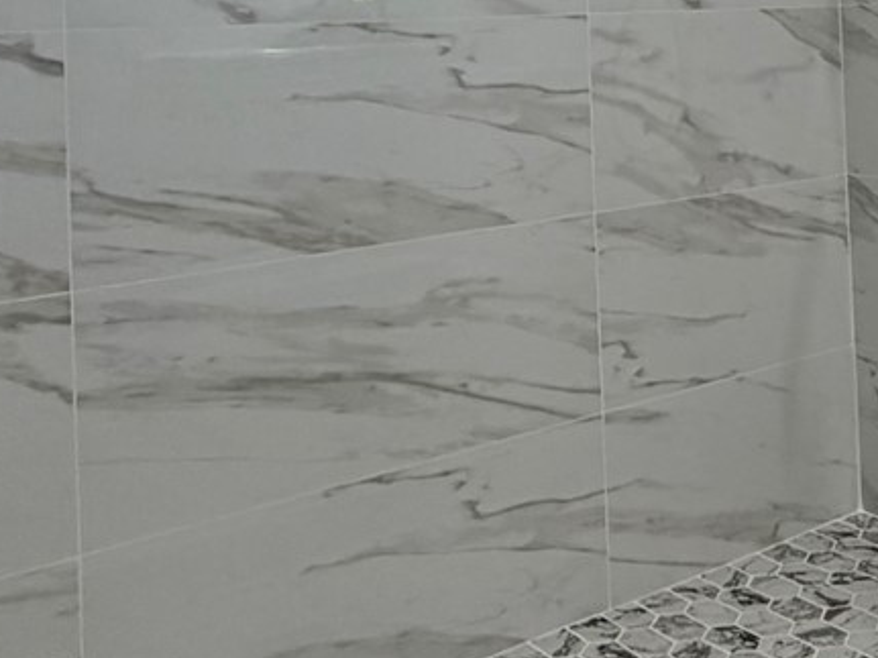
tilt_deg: +0.4
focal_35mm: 52
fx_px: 1319
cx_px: 1241
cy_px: -18
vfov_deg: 26.4
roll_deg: +2.4
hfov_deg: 27.9
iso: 160
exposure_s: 1/120
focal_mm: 2.22
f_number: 2.2
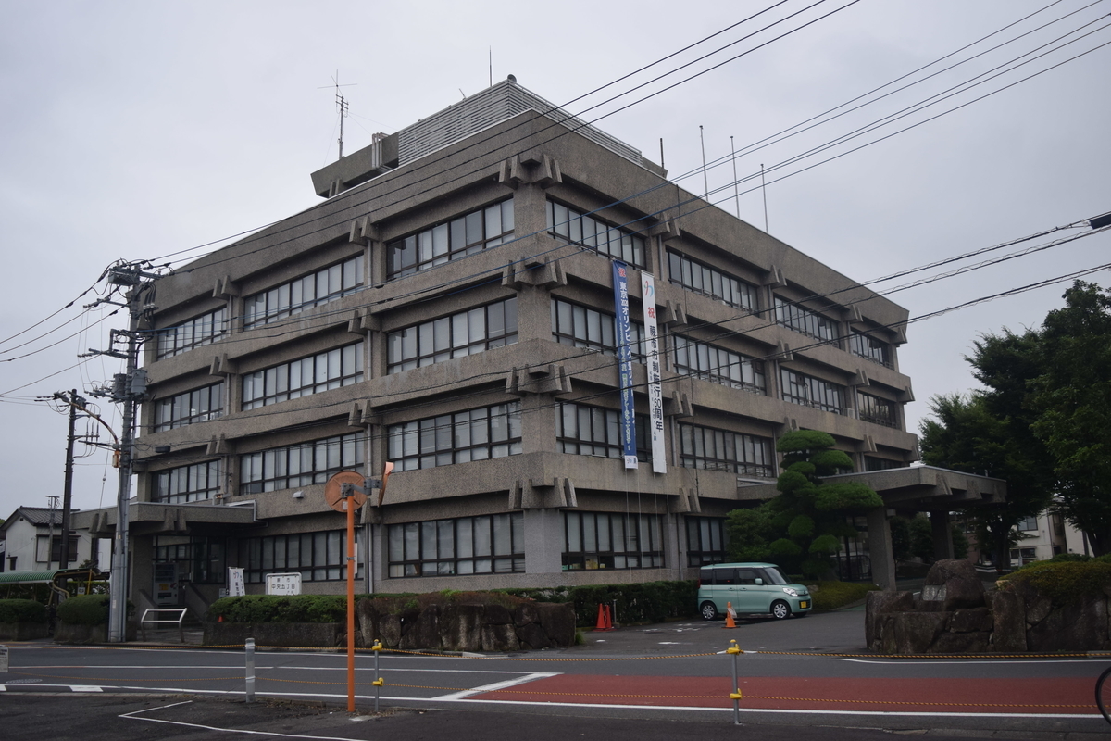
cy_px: 370
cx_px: 556
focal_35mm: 32
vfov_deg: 41.7
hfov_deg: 59.5
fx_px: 972
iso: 400
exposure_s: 1/1000
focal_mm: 21
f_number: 4.5
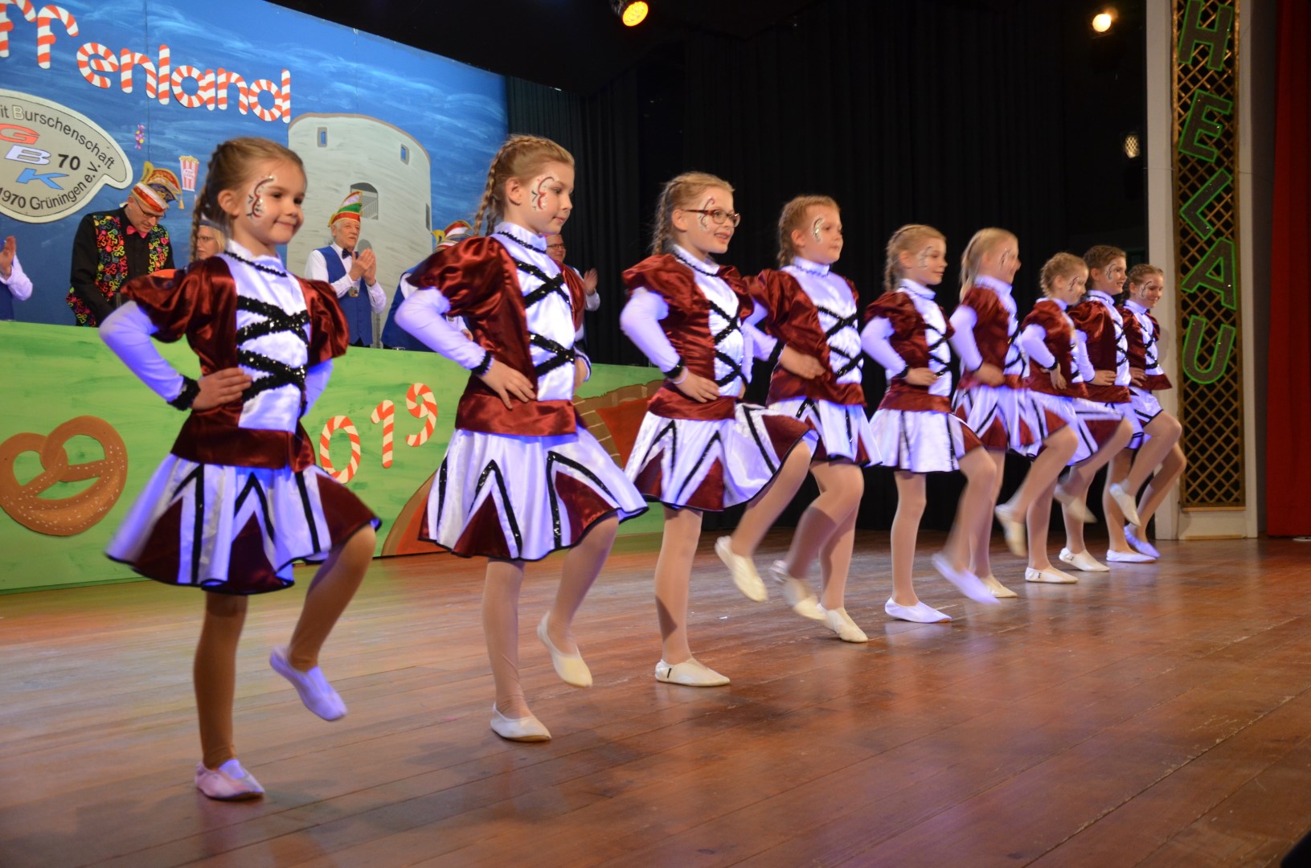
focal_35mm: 38
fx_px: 1363
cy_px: 434
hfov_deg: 51.4
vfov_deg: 35.3
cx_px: 656
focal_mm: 25
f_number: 4
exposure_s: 1/30
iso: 1100
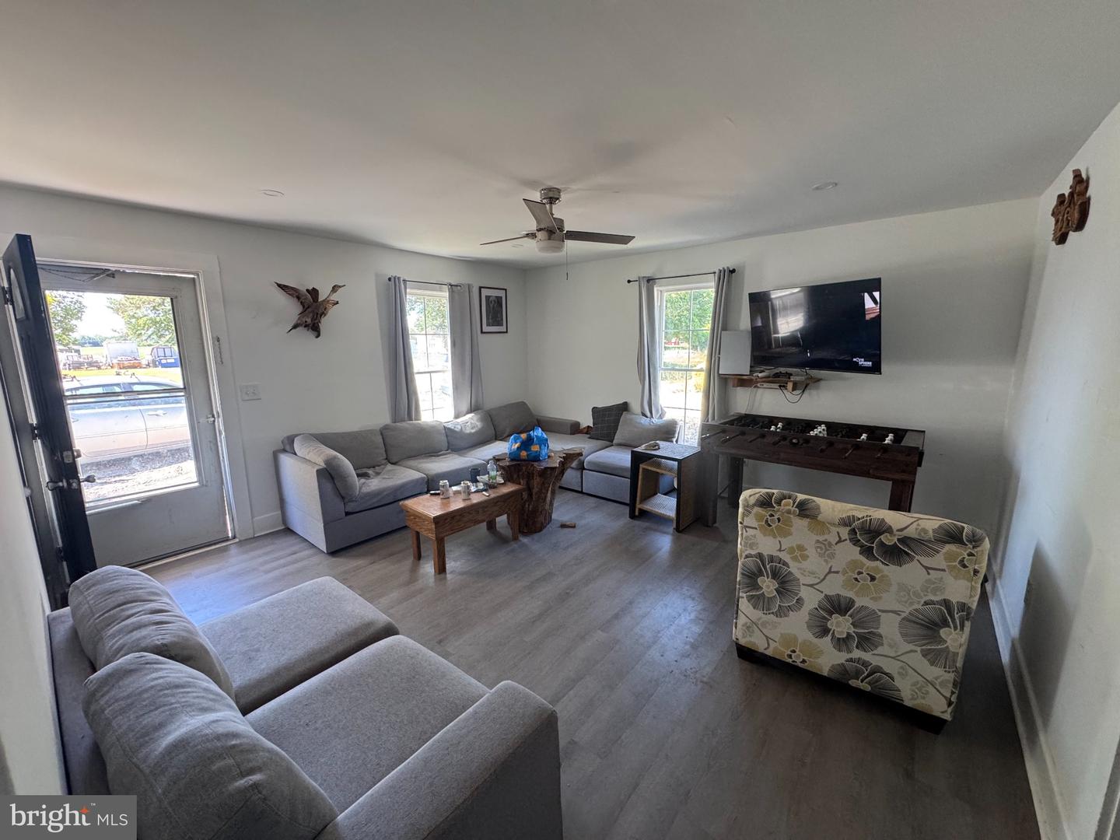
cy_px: 420
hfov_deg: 102.1
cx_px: 560
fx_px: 453
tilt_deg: -10.4
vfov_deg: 85.7
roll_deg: +0.2
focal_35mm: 14
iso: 250
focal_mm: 2.22
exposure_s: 1/99
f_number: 2.2
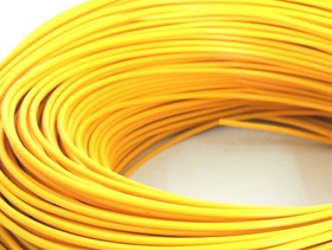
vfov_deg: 15.1
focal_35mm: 98
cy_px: 187
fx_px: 942
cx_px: 246
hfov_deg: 19.9
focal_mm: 7.6
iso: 280
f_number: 3.4
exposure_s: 1/50
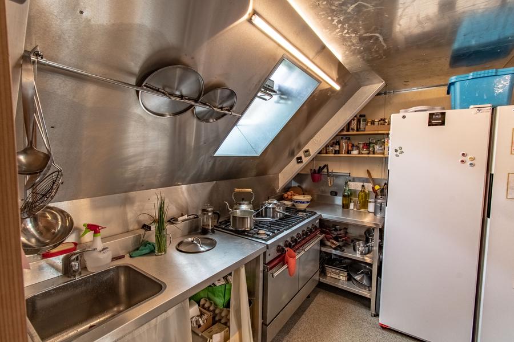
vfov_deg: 77.3
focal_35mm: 15
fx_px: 214
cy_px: 171
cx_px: 257
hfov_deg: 100.4
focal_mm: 10
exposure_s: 1/400
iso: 1000
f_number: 10
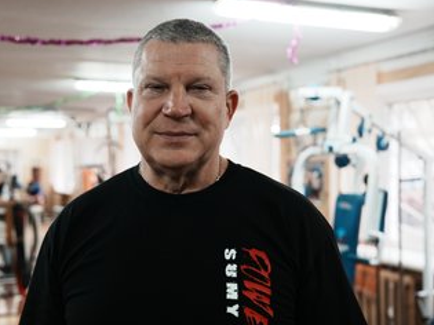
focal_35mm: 44
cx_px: 160
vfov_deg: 32.8
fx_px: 551
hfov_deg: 42.6
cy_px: 180
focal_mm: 36
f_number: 2.8
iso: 1600
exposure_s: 1/30
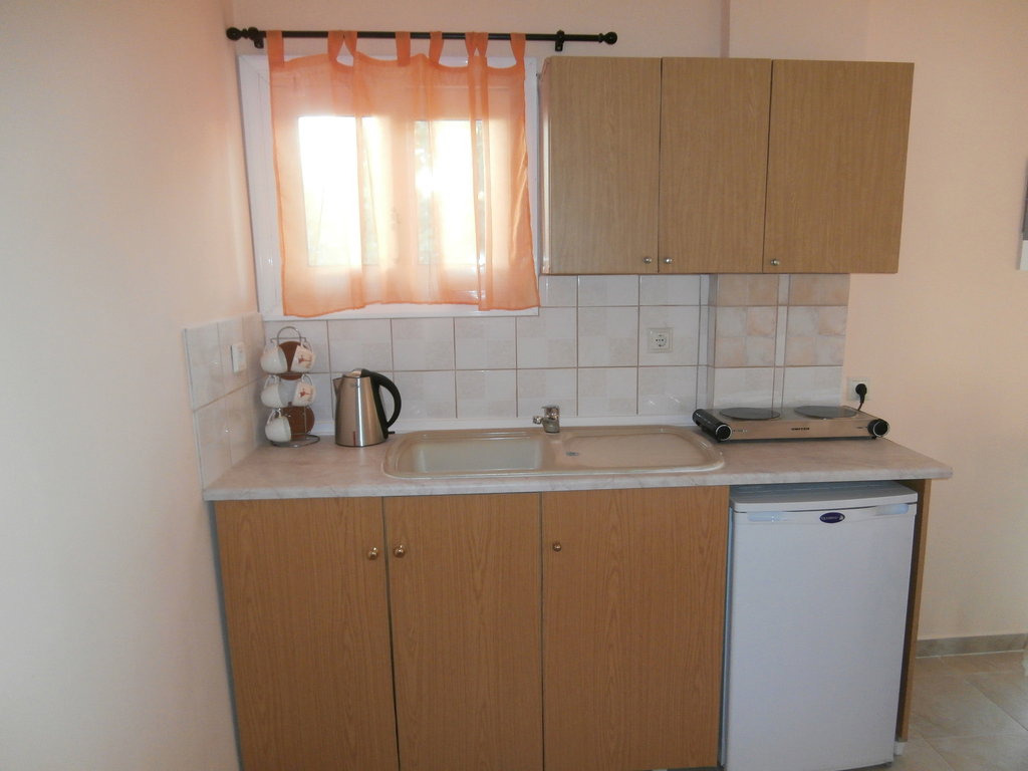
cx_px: 514
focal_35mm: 24
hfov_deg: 71.6
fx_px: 713
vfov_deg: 56.8
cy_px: 386
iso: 200
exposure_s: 1/30
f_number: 3
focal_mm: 4.2
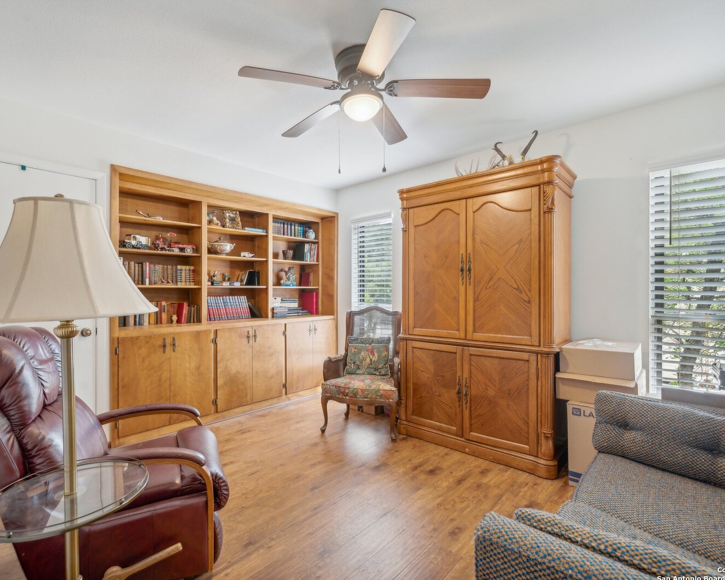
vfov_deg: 80.4
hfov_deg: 92.9
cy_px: 289
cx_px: 334
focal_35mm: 16
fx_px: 343
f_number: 8
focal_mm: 14
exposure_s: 1/8
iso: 800
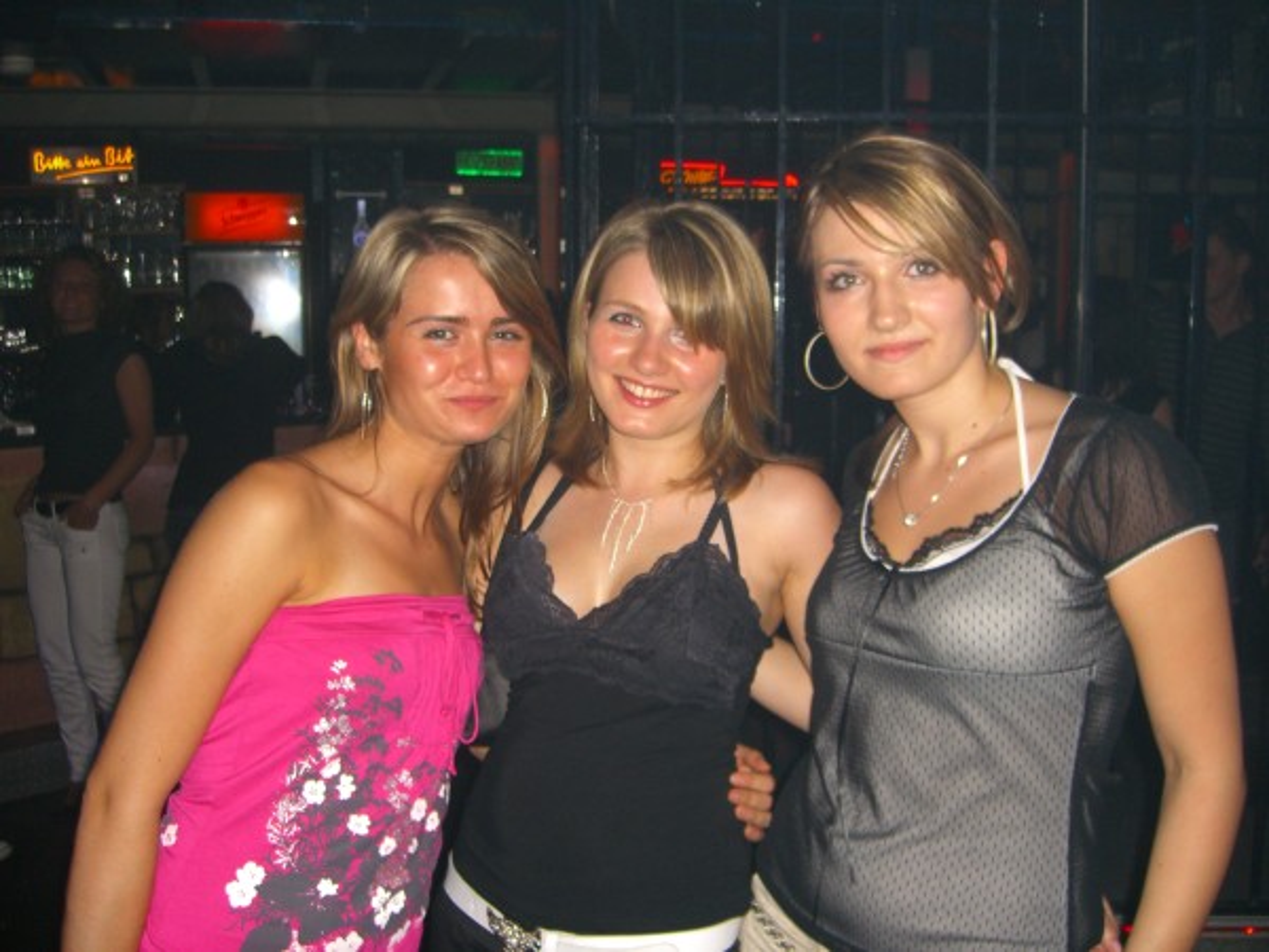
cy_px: 476
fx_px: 1393
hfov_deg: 49.0
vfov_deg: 37.7
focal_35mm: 38
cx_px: 634
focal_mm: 7.9
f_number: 2.8
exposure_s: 1/60
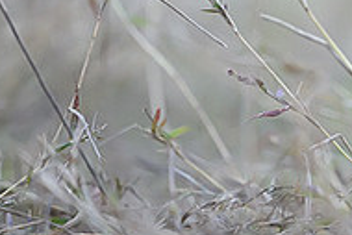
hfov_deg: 0.8
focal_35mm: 2559
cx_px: 620
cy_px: -40
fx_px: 25040
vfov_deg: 0.5
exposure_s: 1/2000
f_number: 2.8
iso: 1000
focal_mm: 400
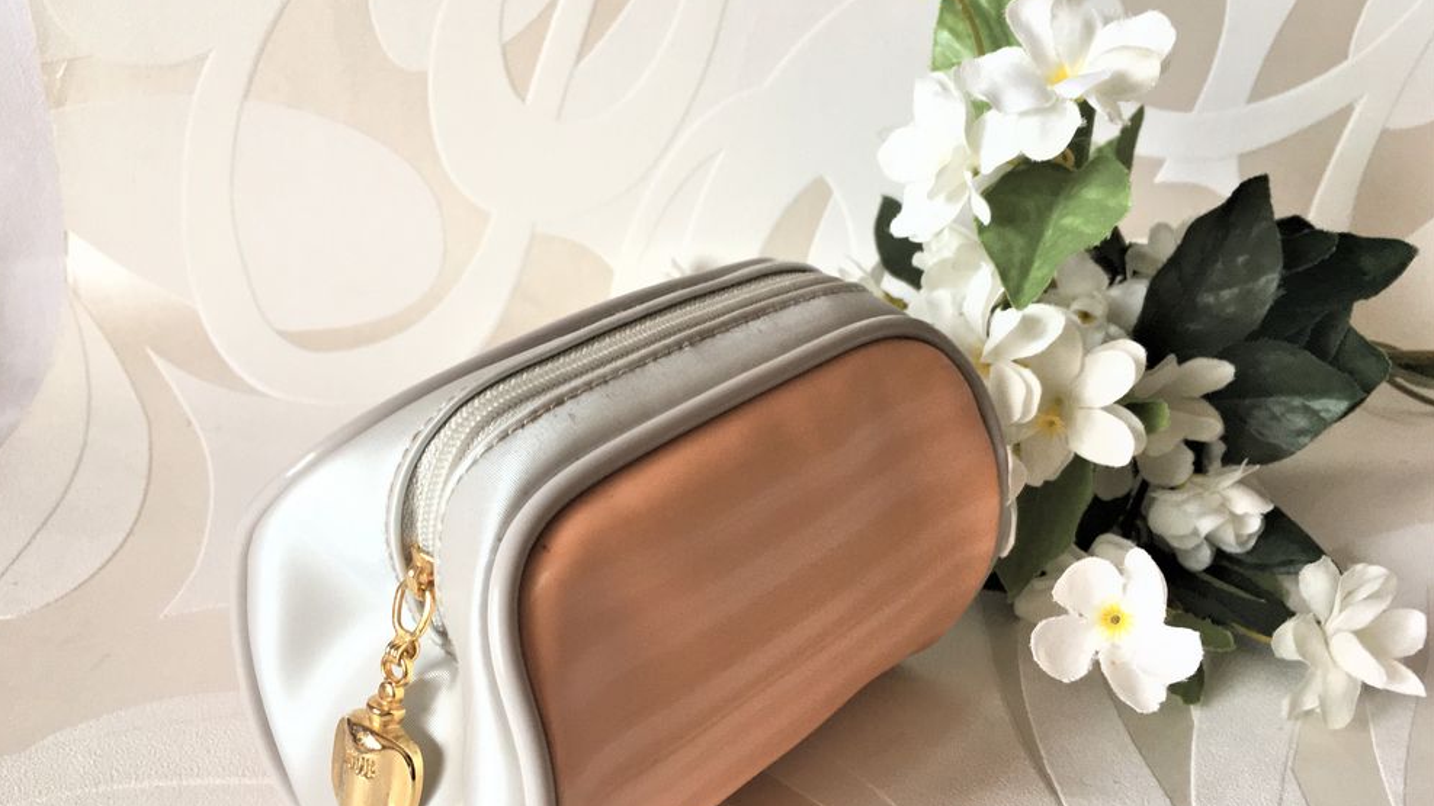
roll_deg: -2.2
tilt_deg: -28.7
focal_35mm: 32
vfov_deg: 36.4
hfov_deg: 61.0
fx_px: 1217
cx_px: 712
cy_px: 507
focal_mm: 4.15
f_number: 2.2
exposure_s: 1/33
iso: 80
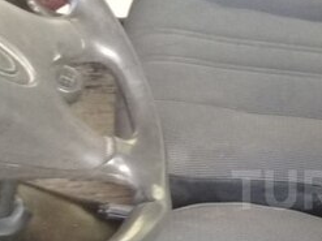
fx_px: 772
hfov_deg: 22.1
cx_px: 365
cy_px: 190
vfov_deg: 17.6
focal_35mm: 83
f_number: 2.2
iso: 250
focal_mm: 3.3
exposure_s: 1/25
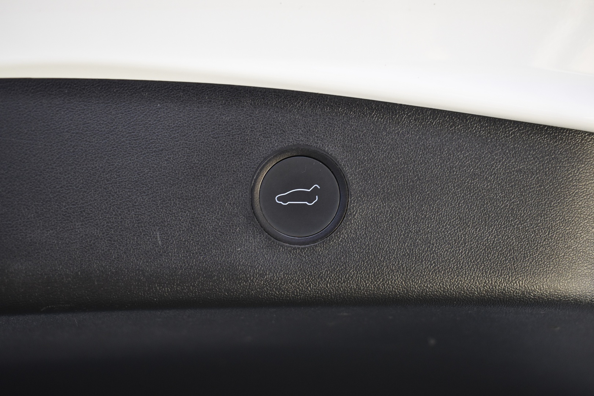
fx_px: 767
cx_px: 297
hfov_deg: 42.3
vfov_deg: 28.9
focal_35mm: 46
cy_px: 198
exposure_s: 1/50
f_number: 4.2
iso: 800
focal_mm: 31
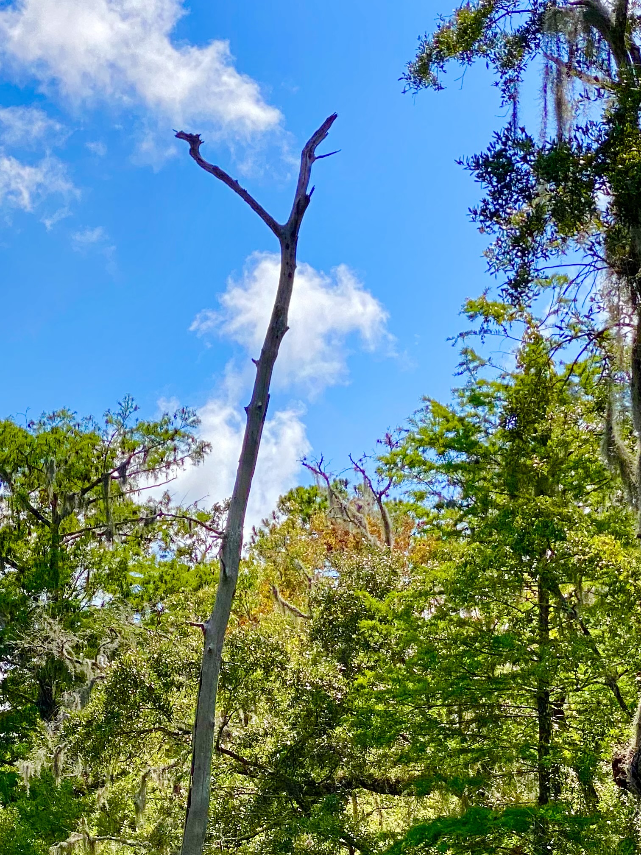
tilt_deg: +7.2
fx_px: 2568
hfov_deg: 14.2
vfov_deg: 18.5
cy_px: 804
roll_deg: -0.9
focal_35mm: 104
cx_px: 241
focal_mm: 6
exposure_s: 1/1776
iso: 20
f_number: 2
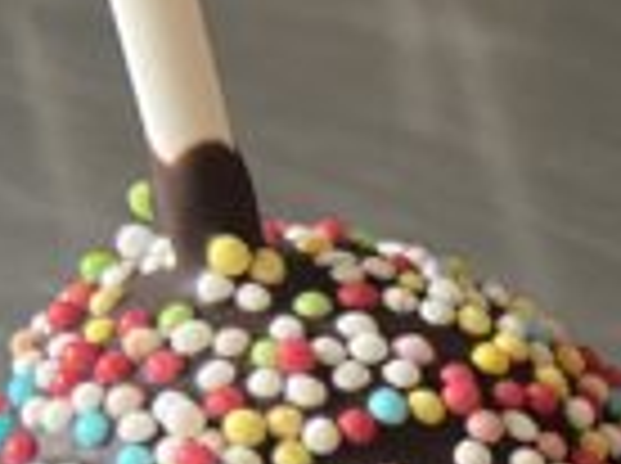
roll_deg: +0.8
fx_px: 2256
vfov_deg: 11.1
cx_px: 1118
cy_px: 788
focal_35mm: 126
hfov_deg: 13.9
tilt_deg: -43.4
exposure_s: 1/60
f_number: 1.8
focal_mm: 4.25
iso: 320
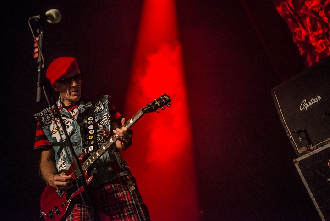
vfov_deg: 21.0
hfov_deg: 30.9
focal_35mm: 65
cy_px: 110
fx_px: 596
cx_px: 165
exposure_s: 1/80
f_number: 2.8
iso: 2500
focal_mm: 65
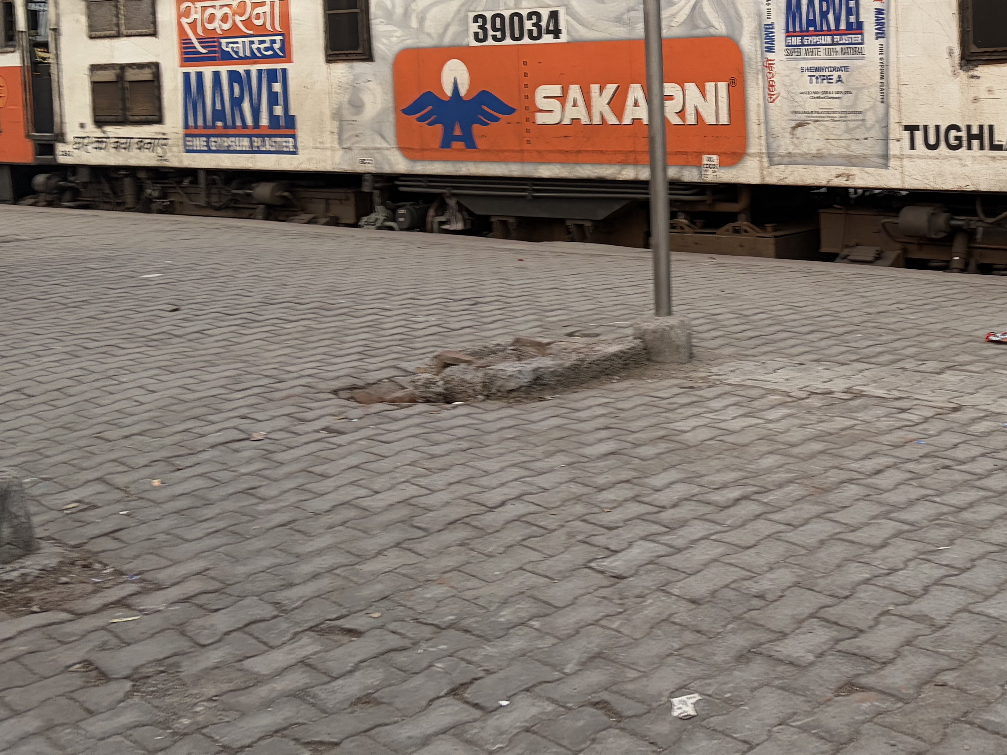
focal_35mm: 49
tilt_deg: -1.1
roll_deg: +0.5
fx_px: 1425
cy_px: 98
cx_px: 873
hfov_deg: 36.9
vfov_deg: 28.7
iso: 125
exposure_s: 1/42
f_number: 1.6
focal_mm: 5.96
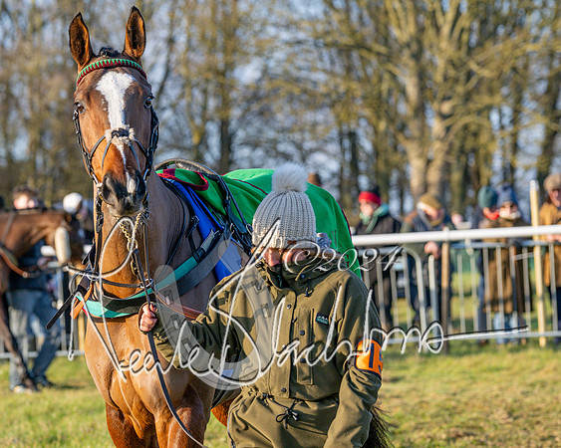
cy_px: 213
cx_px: 205
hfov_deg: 9.6
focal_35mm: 201
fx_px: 3338
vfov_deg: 7.7
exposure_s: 1/1000
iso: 400
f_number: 4
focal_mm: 110
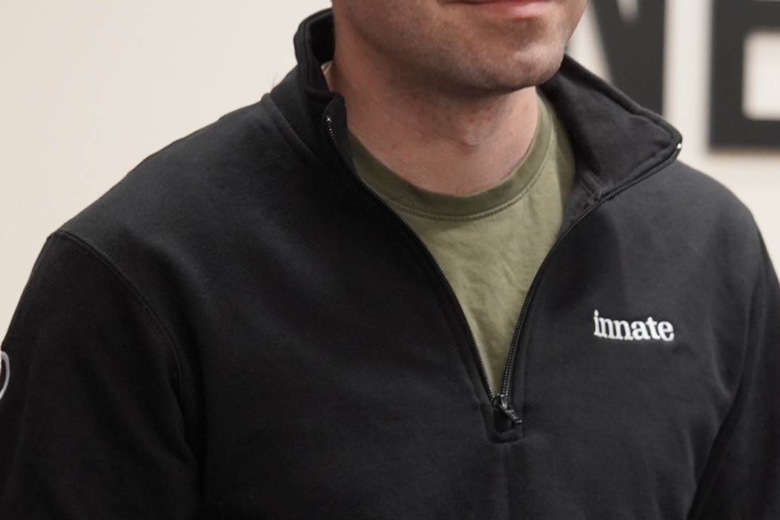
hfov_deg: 8.3
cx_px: 566
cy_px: 231
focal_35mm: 248
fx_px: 5377
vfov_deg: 5.5
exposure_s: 1/160
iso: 1250
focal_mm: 75
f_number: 4
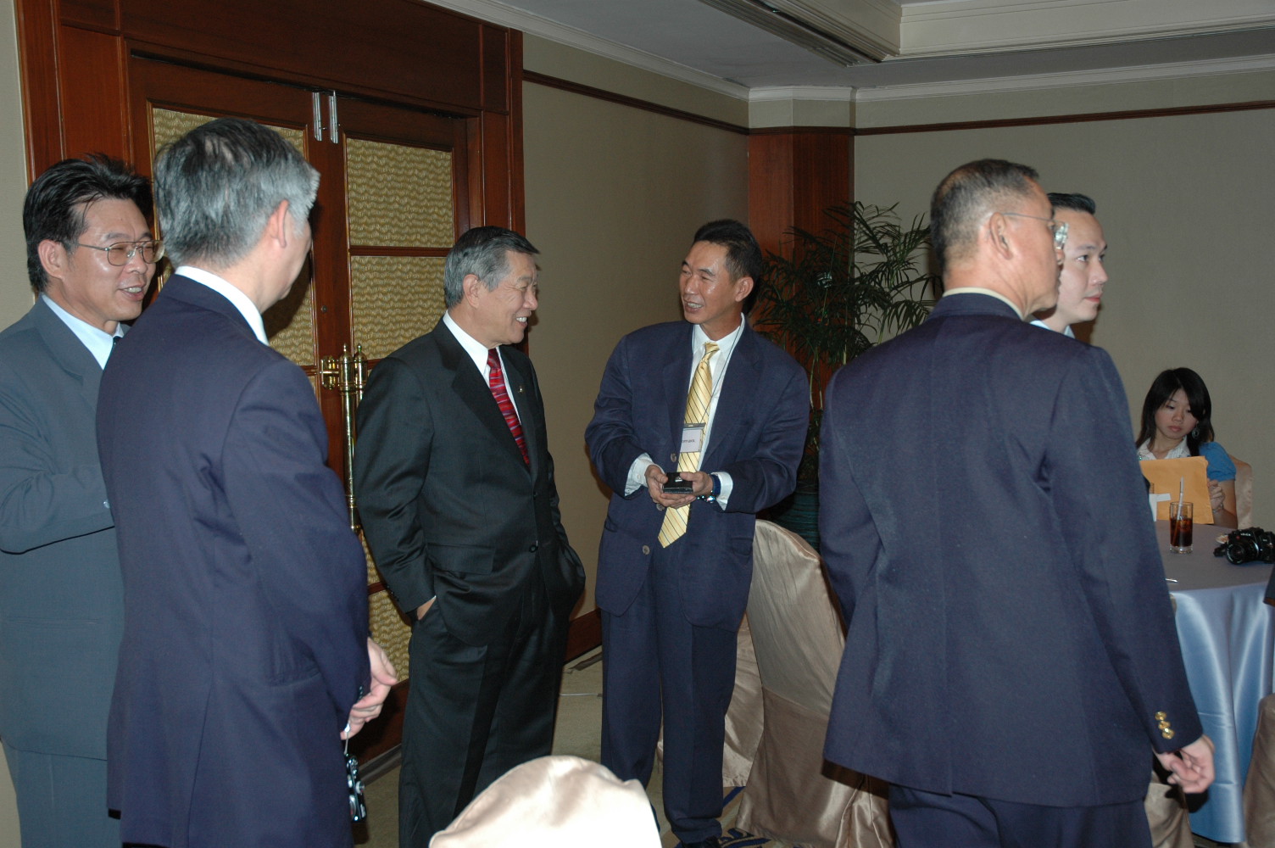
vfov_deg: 30.8
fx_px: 1539
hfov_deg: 45.0
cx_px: 638
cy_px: 424
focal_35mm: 44
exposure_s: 1/60
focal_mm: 29
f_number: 4
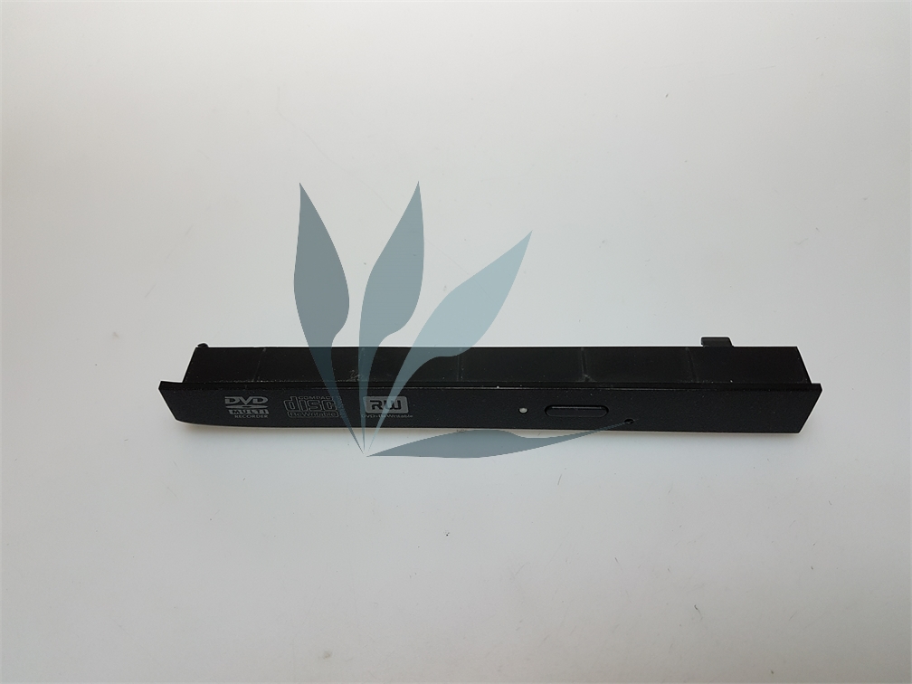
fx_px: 685
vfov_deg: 53.1
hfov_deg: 67.3
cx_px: 456
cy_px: 342
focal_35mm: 26
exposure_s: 1/100
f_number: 1.7
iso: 80
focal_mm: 4.2
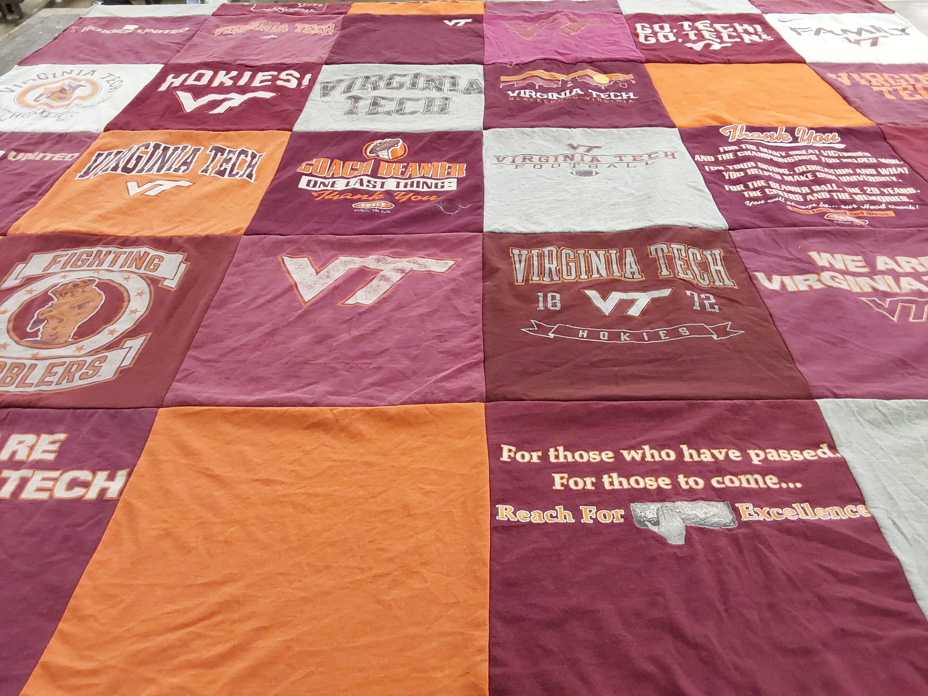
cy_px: 348
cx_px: 464
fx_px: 751
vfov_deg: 49.7
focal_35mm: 28
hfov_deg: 63.4
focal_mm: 2.91
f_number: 1.9
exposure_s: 1/60
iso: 200
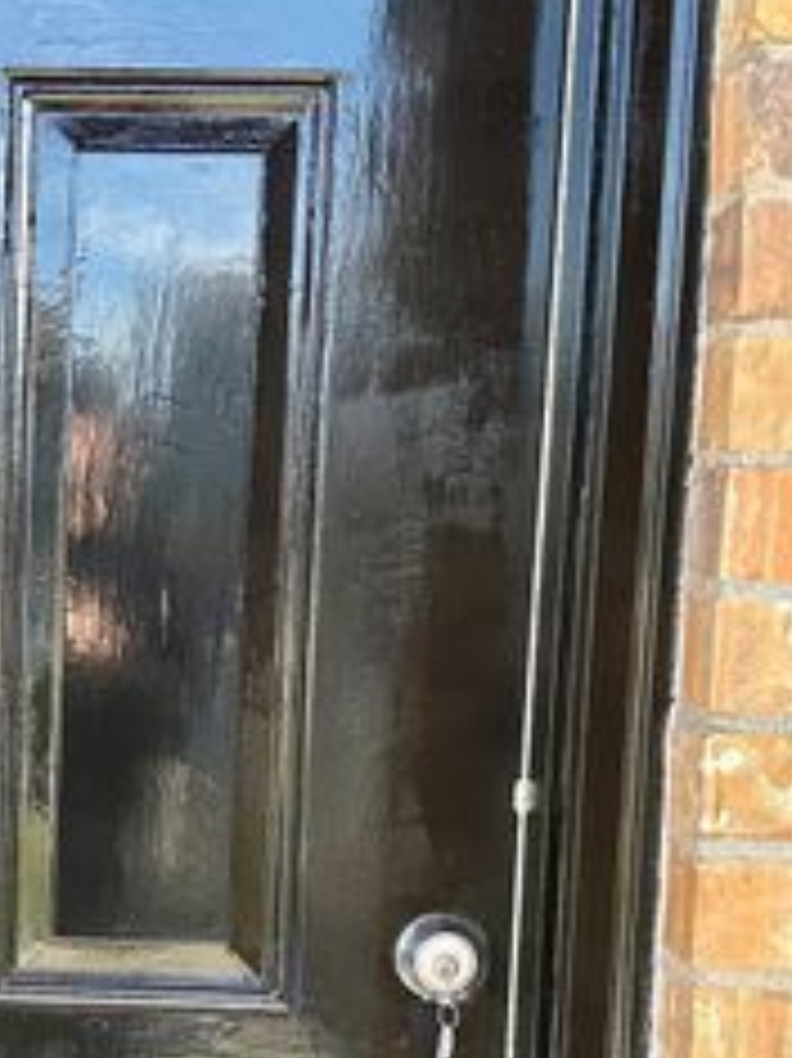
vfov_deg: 28.0
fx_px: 2076
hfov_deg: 20.8
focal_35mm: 68
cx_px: -27
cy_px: 831
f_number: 1.78
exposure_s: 1/351
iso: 80
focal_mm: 6.86
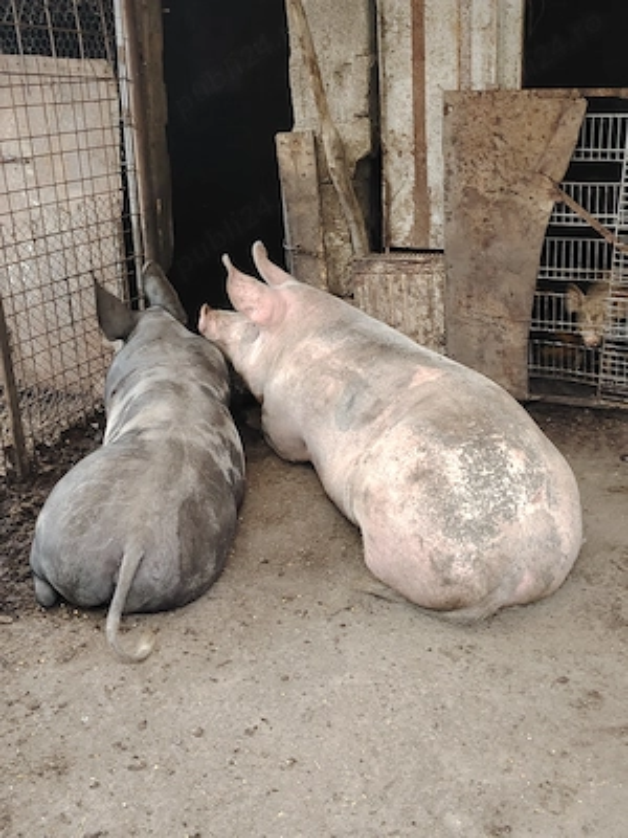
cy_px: 419
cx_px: 314
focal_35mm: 42
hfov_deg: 34.3
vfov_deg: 44.8
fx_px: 1016
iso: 1388
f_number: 1.75
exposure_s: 1/33.3
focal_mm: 5.25
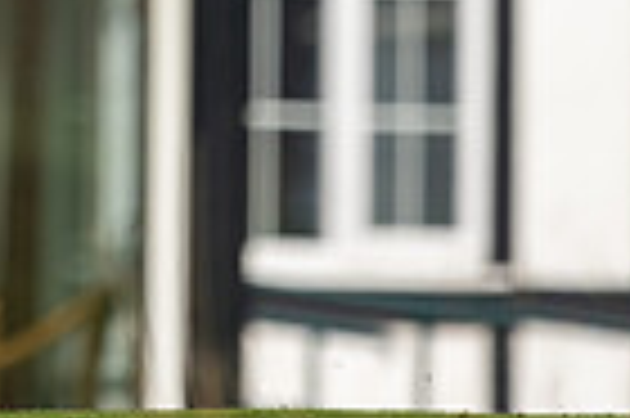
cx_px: -235
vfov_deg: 1.0
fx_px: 23824
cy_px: -486
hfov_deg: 1.5
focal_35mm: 1363
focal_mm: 300
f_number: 4
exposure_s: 1/1000
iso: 160
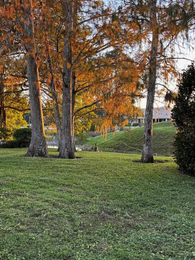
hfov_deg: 30.9
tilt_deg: -5.3
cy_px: 153
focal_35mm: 47
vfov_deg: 40.3
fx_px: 353
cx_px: 102
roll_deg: +0.0
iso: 100
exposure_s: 1/121
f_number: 1.6
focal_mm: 5.96
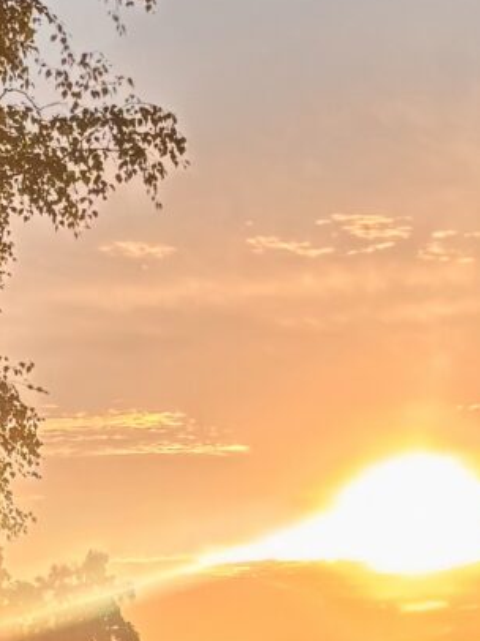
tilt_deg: +1.2
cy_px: 772
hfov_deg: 9.0
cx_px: 249
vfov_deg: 11.8
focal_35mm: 164
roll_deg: +0.5
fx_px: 3035
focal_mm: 5.96
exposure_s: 1/347
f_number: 1.6
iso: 50
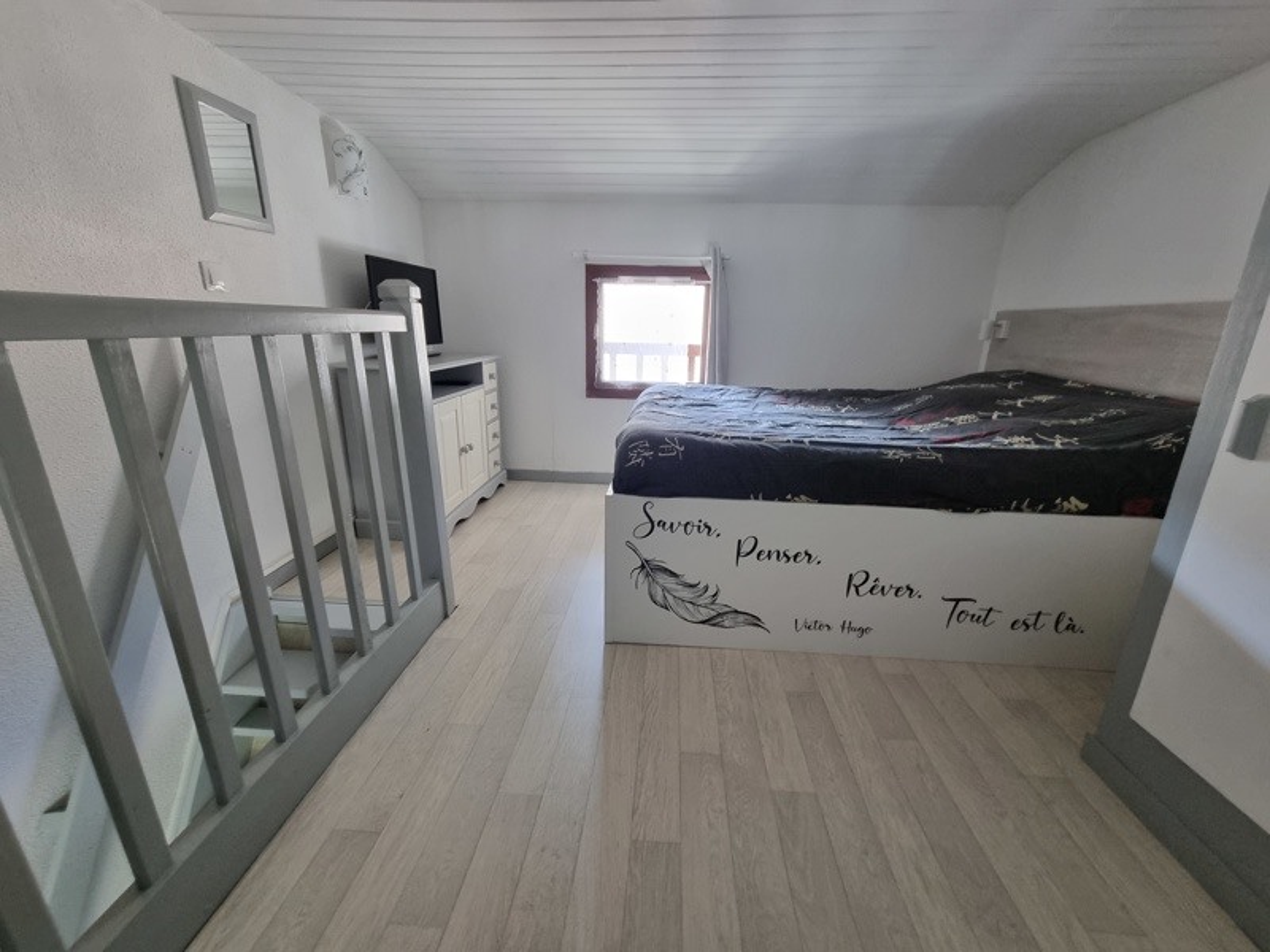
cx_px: 635
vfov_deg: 89.9
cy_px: 476
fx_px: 477
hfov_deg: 106.2
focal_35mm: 13
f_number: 2.2
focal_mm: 2.2
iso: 320
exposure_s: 1/33
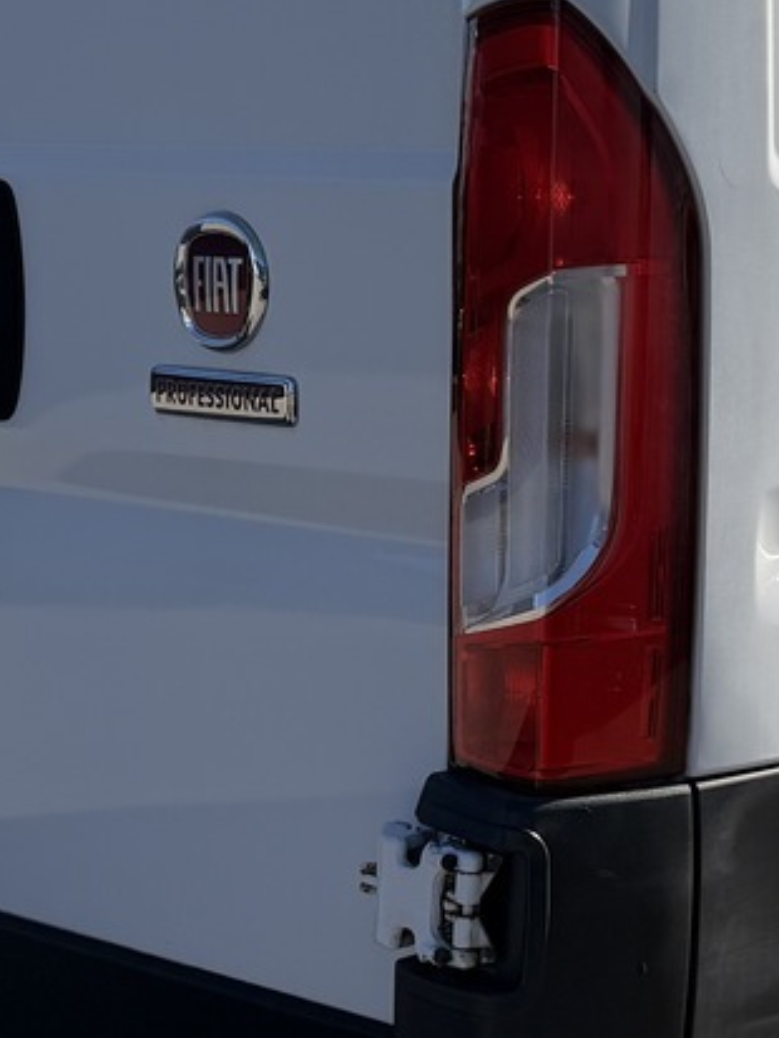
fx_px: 2789
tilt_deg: -1.3
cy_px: 199
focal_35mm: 93
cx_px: 849
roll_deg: -0.2
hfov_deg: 15.5
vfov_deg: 20.8
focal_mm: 6.76
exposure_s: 1/5714
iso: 80
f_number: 1.78
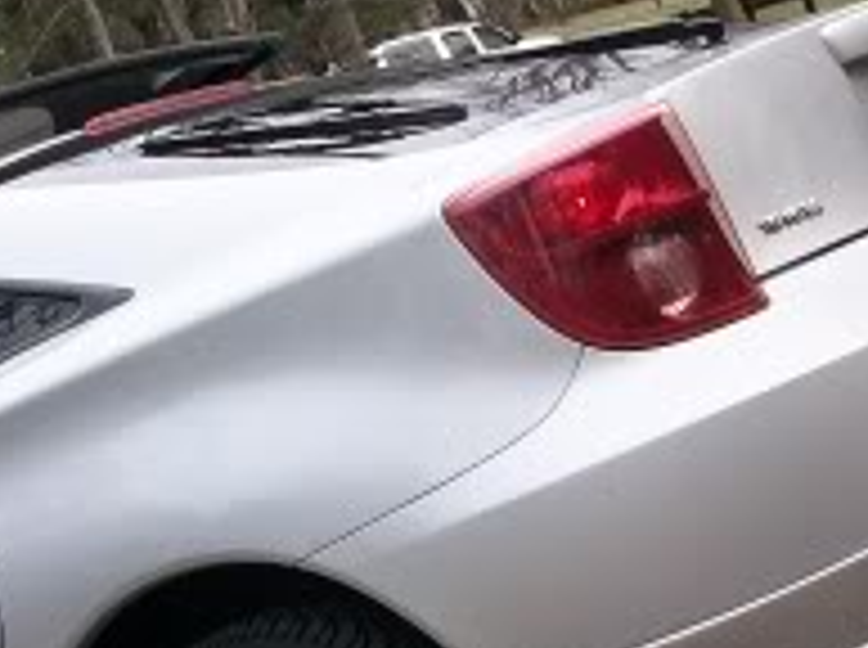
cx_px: 301
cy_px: 464
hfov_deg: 17.4
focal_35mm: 113
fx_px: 2828
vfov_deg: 13.0
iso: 64
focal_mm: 5.7
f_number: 2.8
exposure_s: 1/293
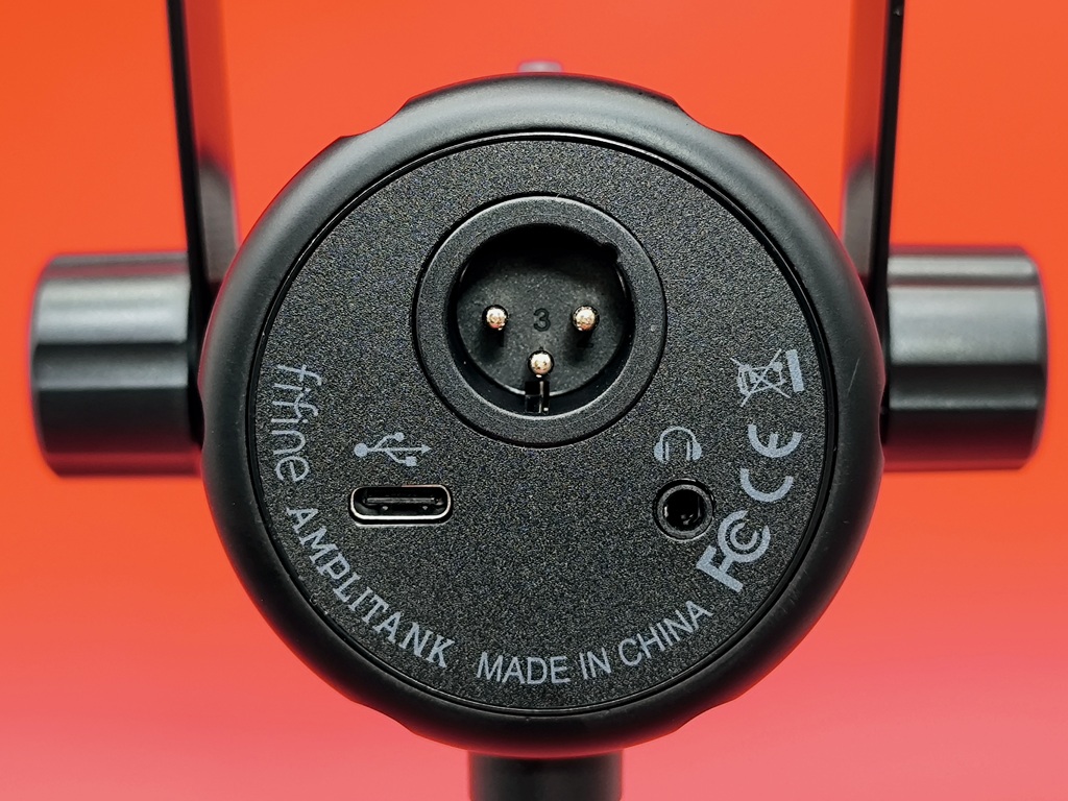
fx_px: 2067
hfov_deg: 29.0
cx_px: 534
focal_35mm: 67
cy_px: 400
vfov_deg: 21.9
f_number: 1.65
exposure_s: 1/50
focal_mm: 6.14
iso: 800
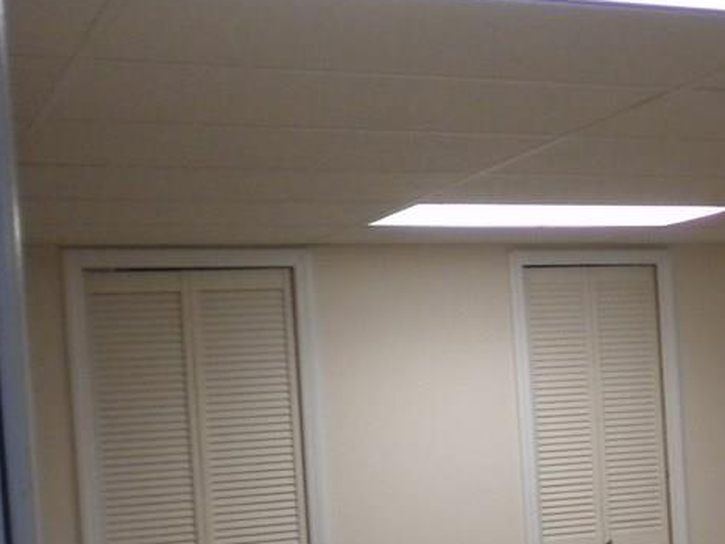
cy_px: 493
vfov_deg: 18.8
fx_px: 1613
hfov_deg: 24.5
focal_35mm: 77
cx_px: 667
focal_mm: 6.3
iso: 400
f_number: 3.1
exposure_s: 1/100
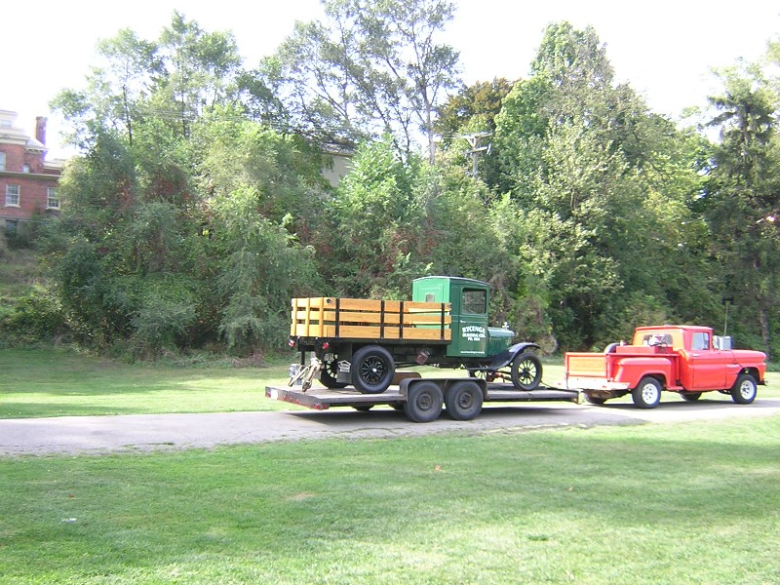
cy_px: 292
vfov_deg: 39.7
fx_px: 811
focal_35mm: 36
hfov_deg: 51.4
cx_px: 390
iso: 100
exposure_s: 1/116
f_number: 2.6
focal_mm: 4.7
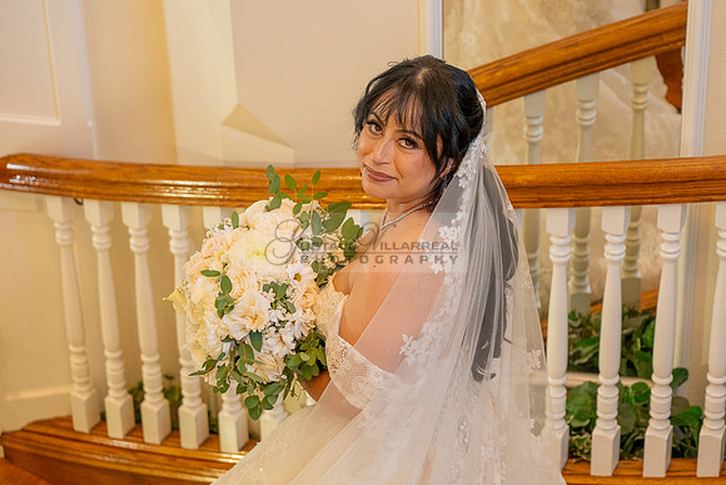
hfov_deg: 17.0
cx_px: 397
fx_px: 2432
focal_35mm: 121
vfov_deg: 11.4
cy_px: 190
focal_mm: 97
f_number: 4
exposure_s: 1/200
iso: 1250
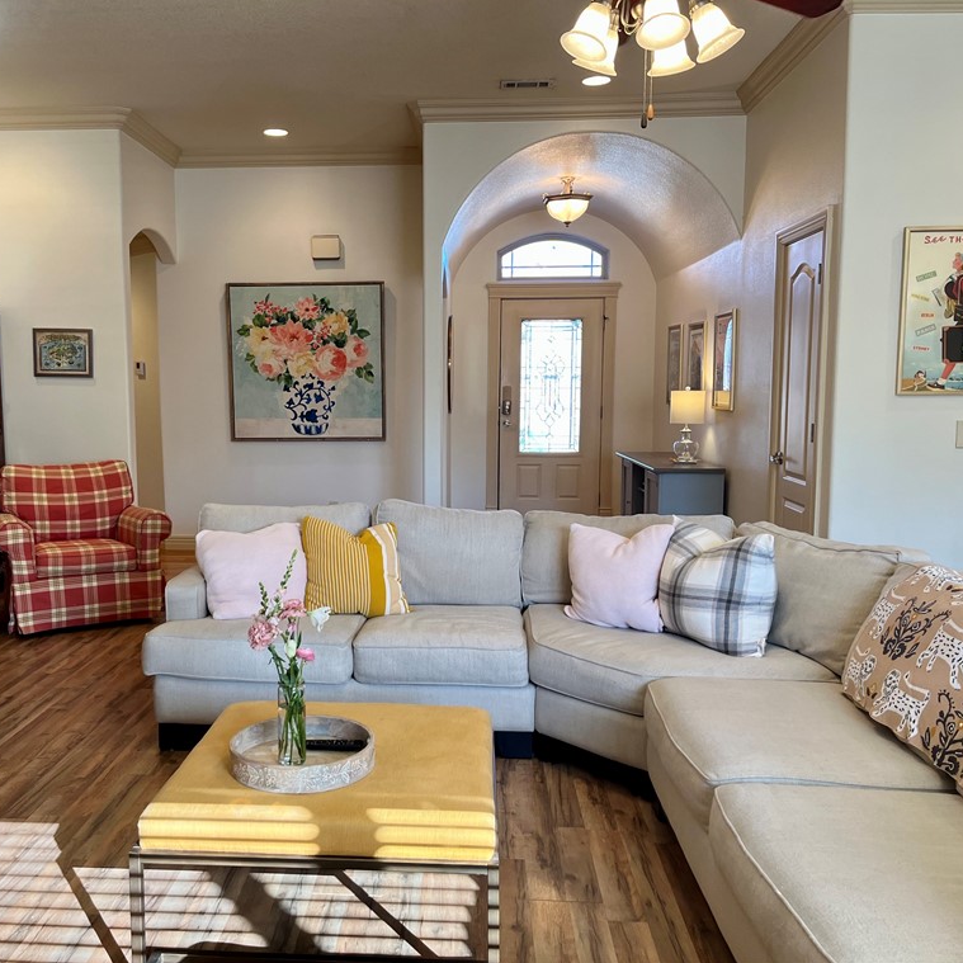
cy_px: 477
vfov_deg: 52.5
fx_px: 976
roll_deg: +0.2
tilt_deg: -5.3
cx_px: 407
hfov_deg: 52.3
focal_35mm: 31
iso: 100
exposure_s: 1/120
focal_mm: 5.1
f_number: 1.6
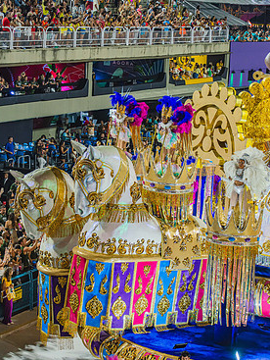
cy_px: 182
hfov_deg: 14.0
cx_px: 135
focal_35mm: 106
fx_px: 1100
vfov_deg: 18.5
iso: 1600
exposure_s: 1/320
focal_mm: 90
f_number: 5
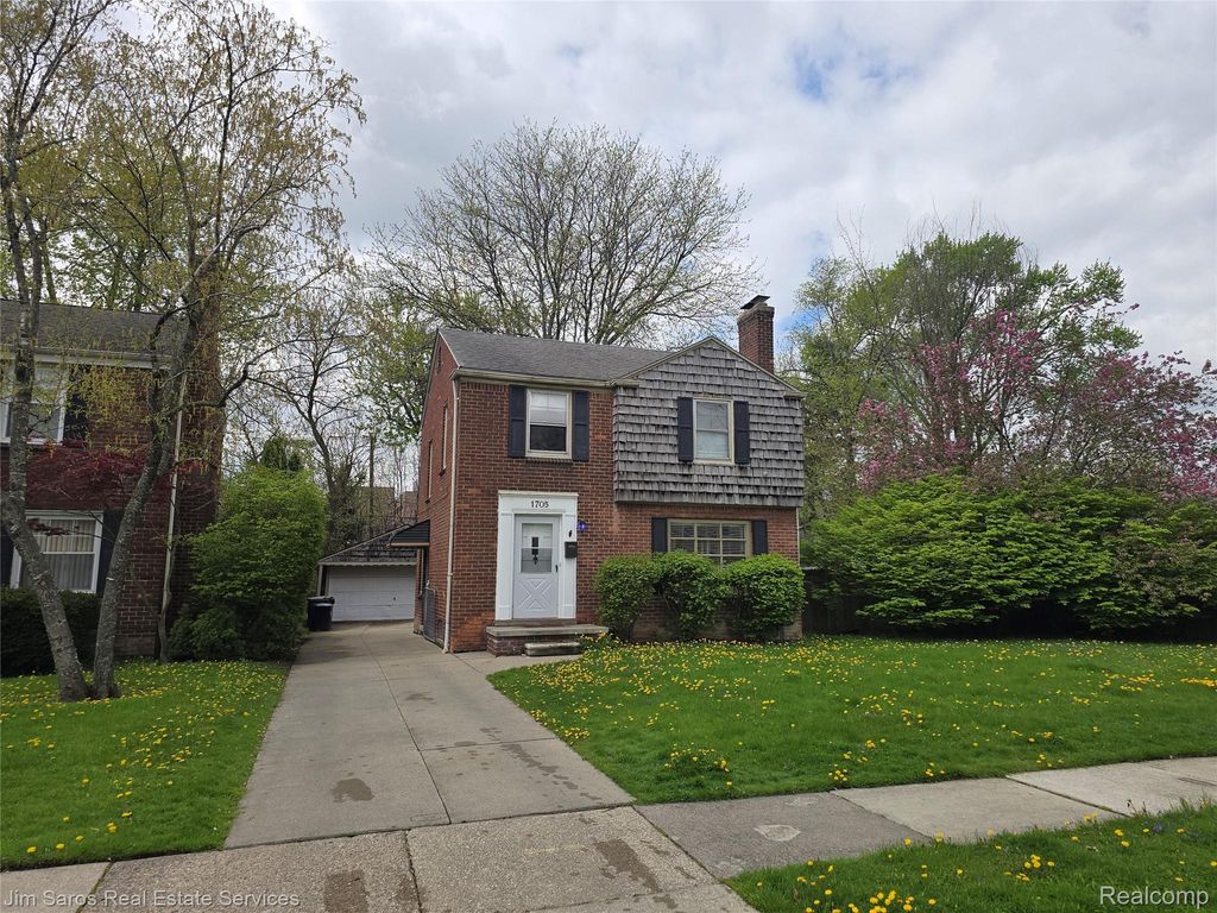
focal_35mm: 23
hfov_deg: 73.9
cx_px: 608
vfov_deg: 58.9
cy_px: 456
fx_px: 809
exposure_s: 1/736
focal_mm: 6.3
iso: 12
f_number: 1.7
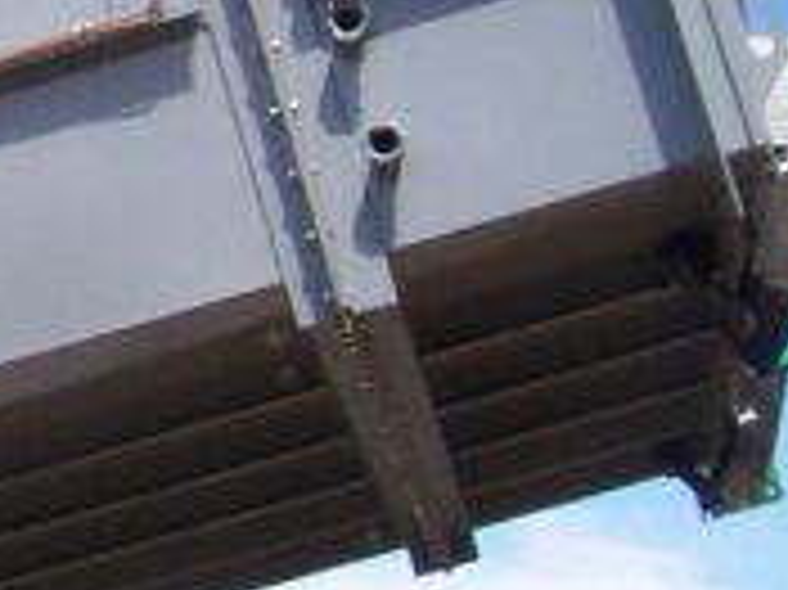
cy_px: -185
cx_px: -743
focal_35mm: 199
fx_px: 4527
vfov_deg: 7.4
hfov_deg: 9.4
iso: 80
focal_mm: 5.6
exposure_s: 1/318
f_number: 5.1
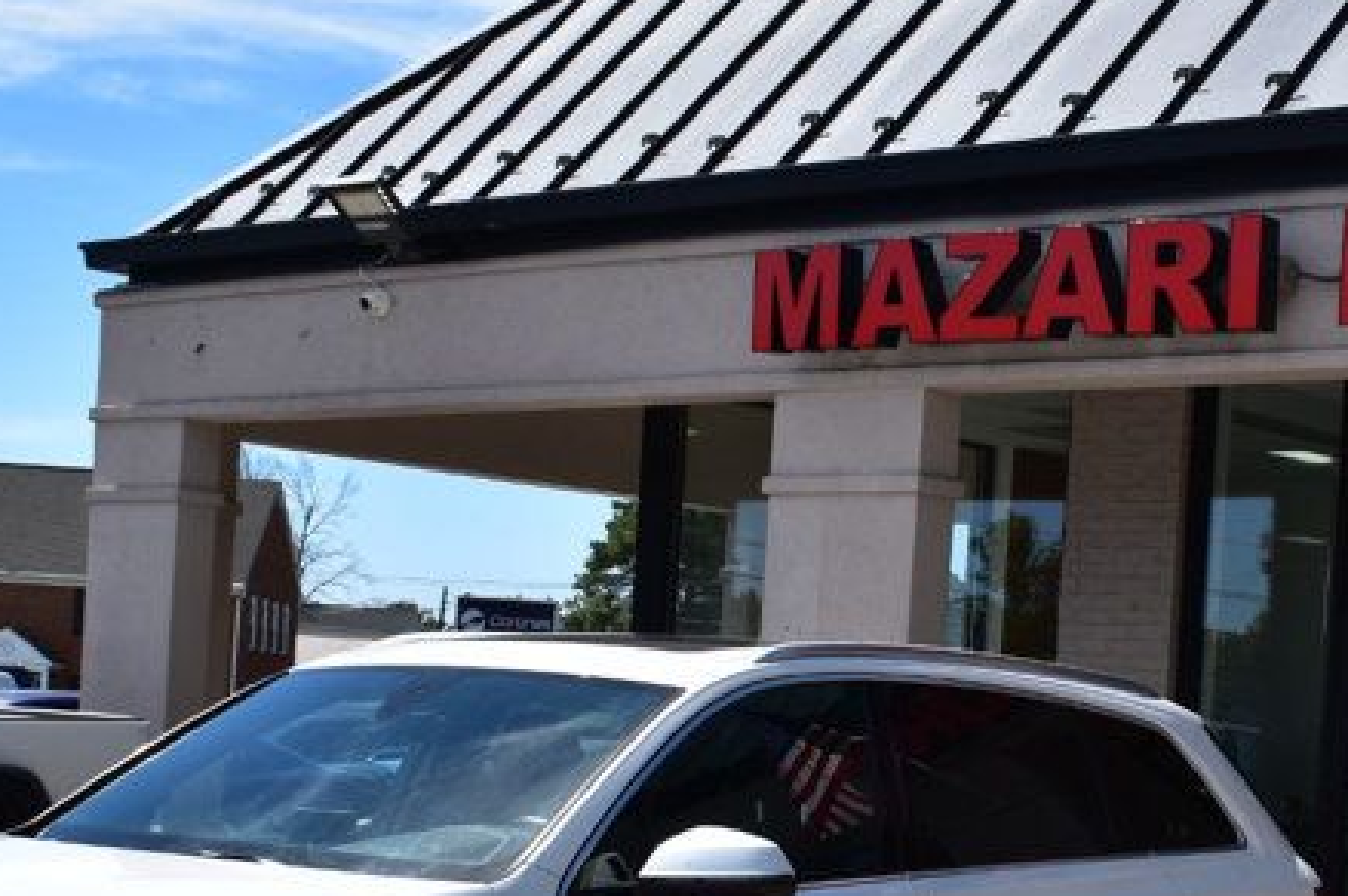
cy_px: 807
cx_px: 1010
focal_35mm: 77
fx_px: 2881
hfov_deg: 26.0
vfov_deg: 17.4
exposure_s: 1/500
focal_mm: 22
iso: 250
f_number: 11
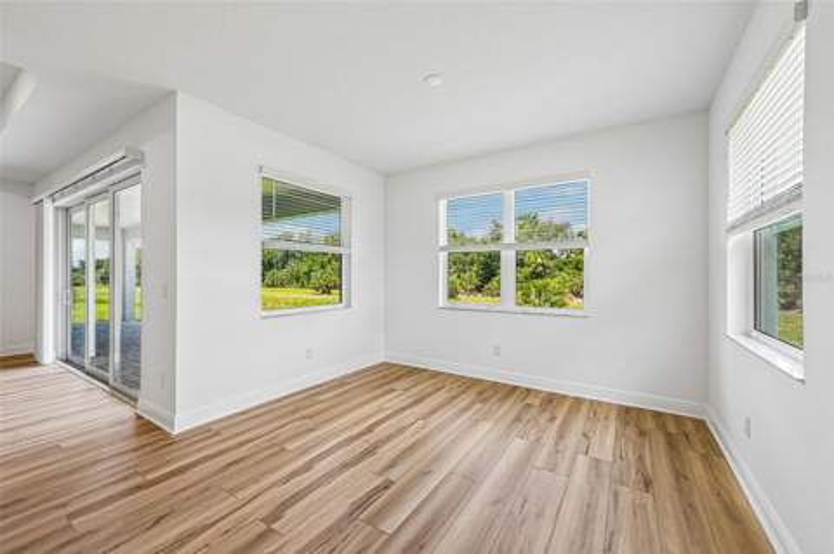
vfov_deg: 81.1
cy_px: 277
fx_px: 324
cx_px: 417
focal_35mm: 14
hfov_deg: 104.3
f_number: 8
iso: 400
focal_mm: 14
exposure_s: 1/160
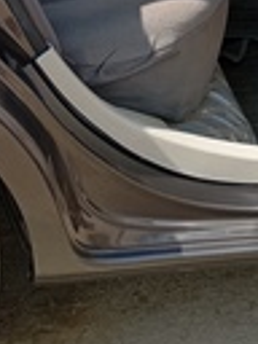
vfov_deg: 17.9
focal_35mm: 100
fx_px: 994
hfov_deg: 14.7
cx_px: 42
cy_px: -145
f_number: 1.8
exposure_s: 1/215
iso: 103
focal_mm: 4.27
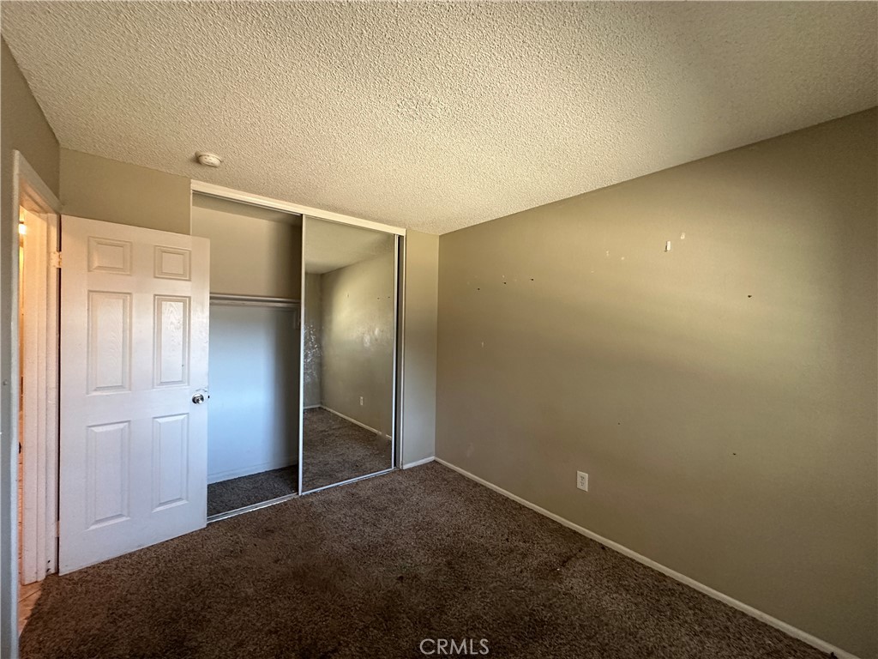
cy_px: 330
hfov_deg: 102.1
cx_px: 439
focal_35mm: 14
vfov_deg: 85.7
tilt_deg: -0.3
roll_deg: -1.1
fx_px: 355
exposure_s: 1/60
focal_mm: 2.22
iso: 500
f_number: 2.2
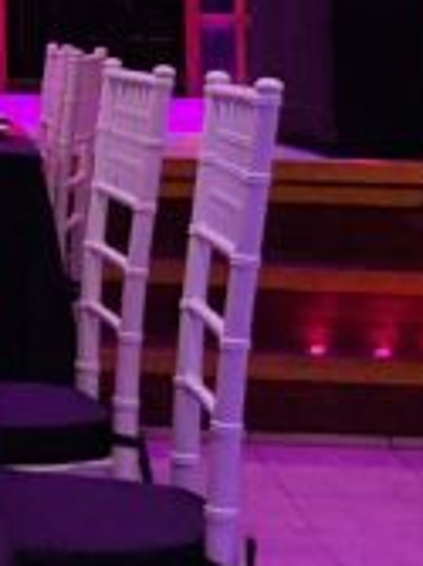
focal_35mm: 139
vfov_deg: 13.5
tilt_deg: +5.9
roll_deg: -0.3
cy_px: -247
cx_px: -433
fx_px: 2268
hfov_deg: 9.9
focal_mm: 3
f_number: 1.8
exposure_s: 1/60
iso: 250
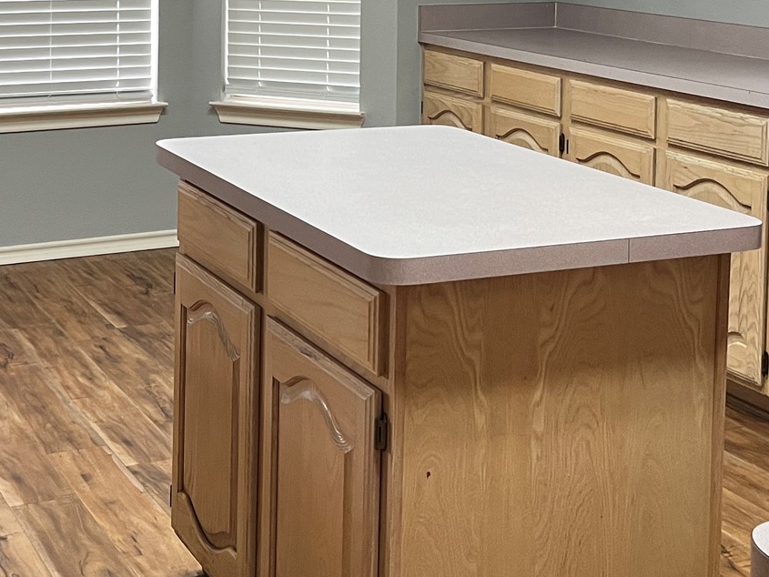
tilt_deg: -4.7
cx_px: 243
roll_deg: -0.7
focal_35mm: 63
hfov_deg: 30.4
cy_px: -25
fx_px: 1400
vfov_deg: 22.3
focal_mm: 5.1
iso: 200
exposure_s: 1/60
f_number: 1.6
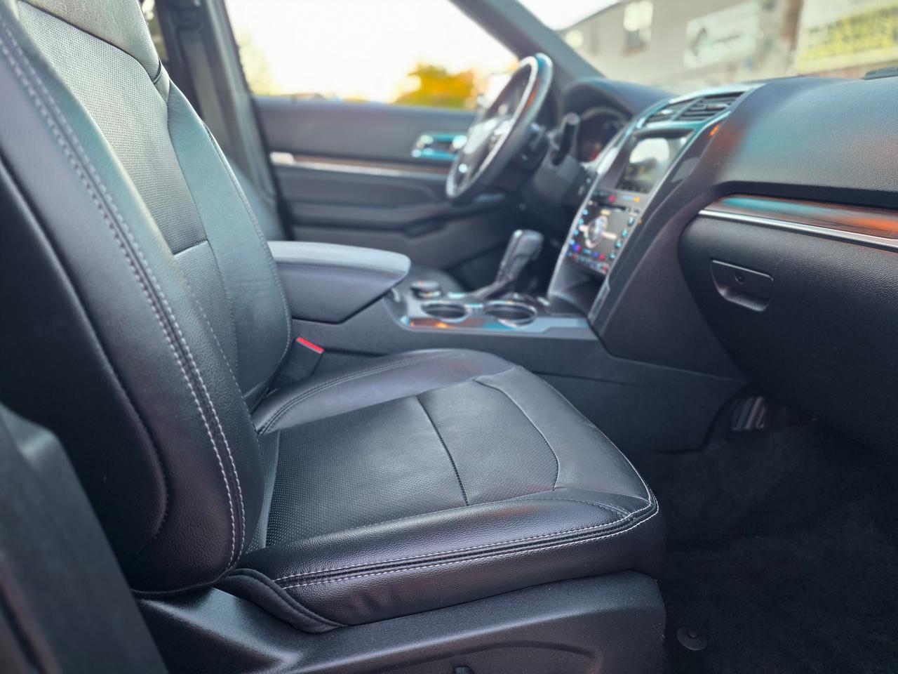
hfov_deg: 73.9
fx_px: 597
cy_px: 337
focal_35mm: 23
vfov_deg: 58.9
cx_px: 449
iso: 320
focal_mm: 6.25
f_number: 1.7
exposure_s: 1/120
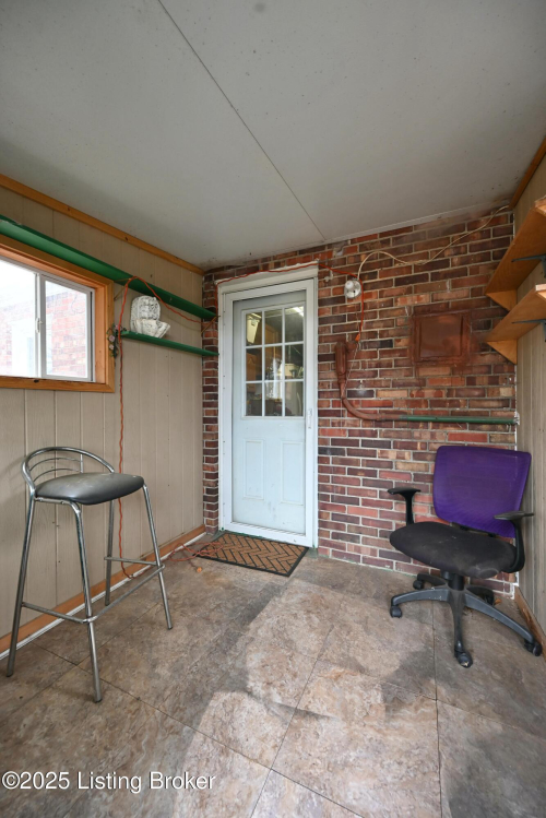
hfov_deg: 81.3
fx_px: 318
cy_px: 409
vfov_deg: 104.2
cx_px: 273
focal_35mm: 14
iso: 1400
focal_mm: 14
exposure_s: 1/40
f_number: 5.6
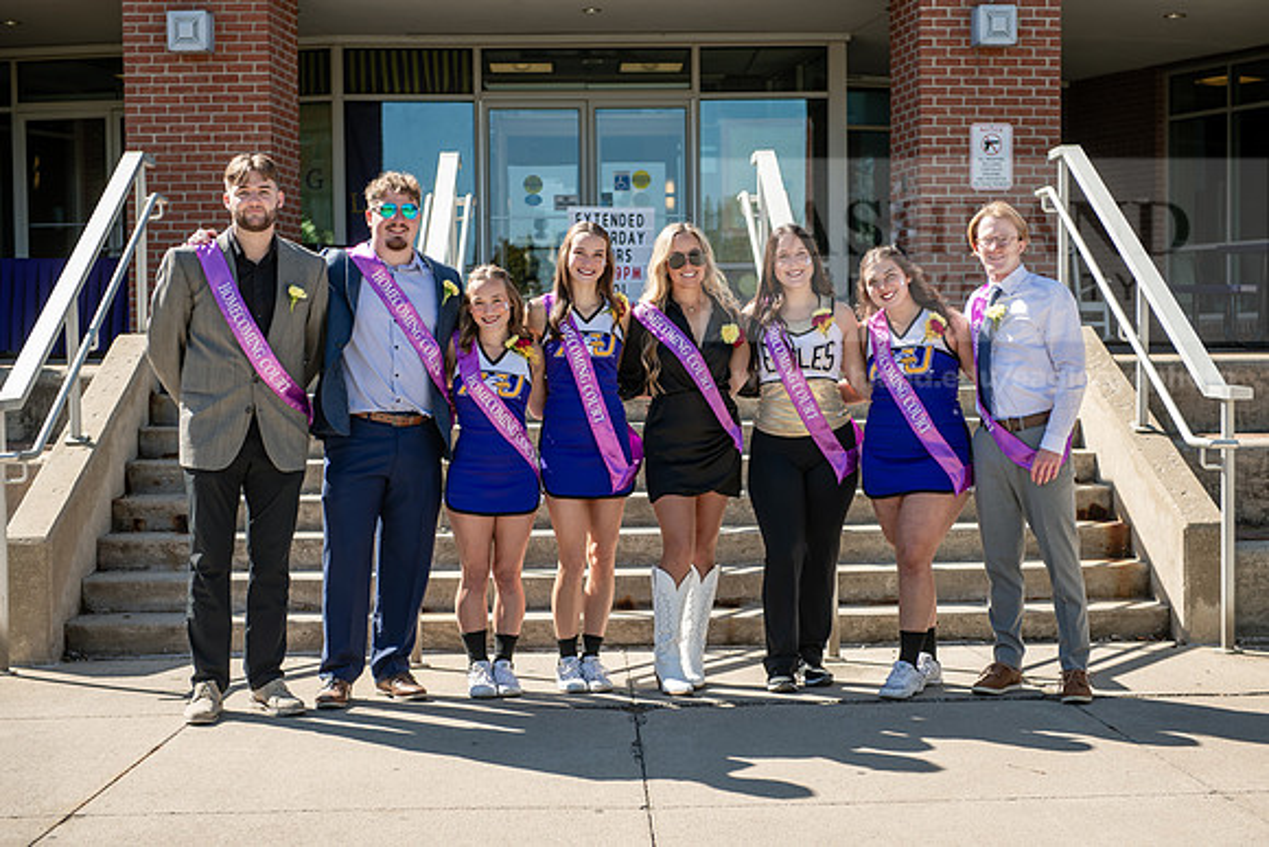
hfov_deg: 32.1
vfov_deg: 21.8
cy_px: 421
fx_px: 2202
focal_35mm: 62
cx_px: 660
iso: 80
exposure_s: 1/400
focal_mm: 60
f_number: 3.5
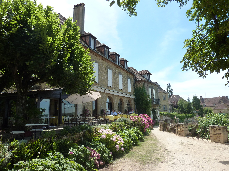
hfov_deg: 69.4
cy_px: 86
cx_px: 114
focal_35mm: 25
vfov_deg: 54.9
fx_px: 165
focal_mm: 4.1
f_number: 4
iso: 125
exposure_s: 1/500
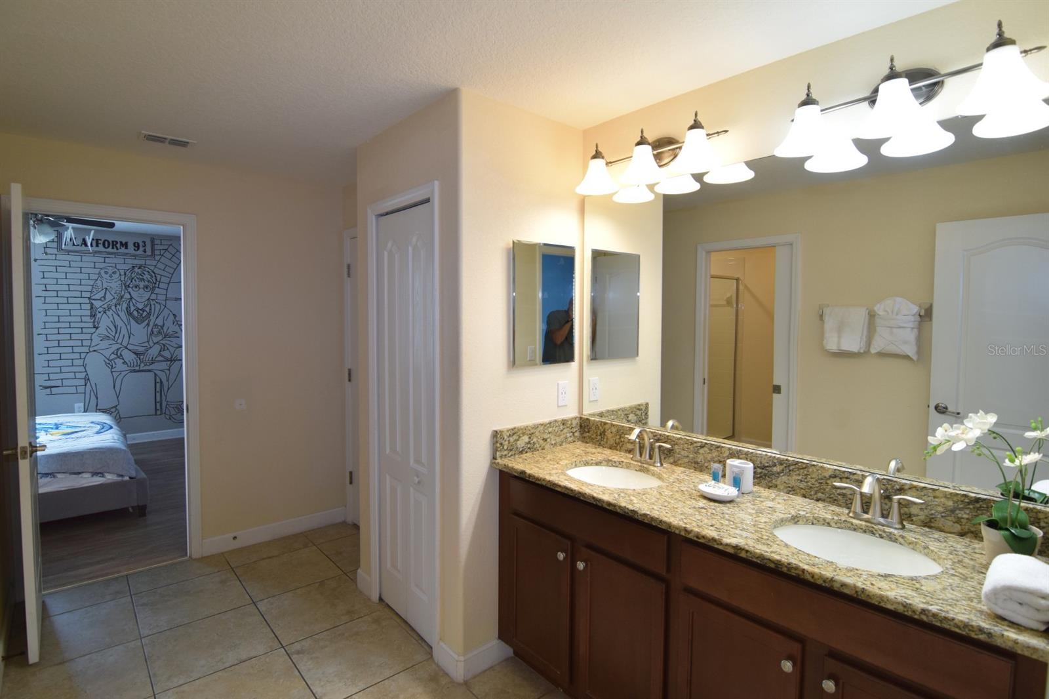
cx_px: 524
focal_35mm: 16
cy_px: 350
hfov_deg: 95.0
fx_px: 481
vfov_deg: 72.0
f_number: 4
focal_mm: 11
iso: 450
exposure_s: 1/60
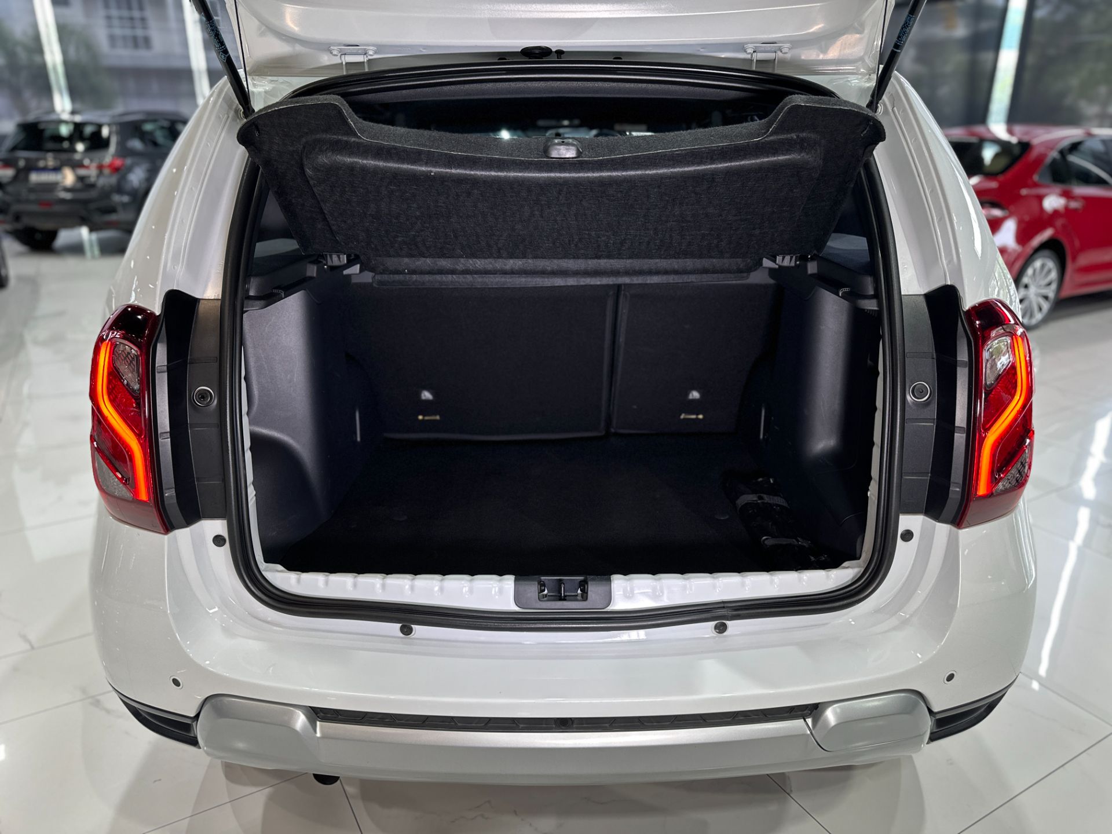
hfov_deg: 71.6
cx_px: 556
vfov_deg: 56.8
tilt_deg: -20.7
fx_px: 771
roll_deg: +0.2
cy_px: 417
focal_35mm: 24
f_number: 1.78
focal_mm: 6.86
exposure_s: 1/120
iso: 200
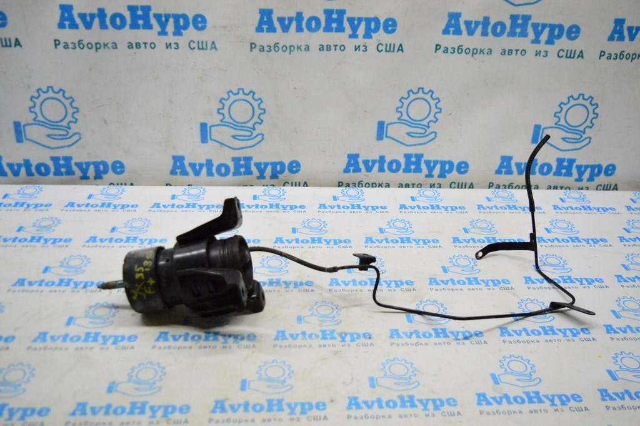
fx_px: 613
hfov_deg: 55.1
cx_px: 320
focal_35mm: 34
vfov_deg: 38.3
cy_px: 213
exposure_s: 1/1000
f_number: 3.8
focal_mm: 23
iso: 6400
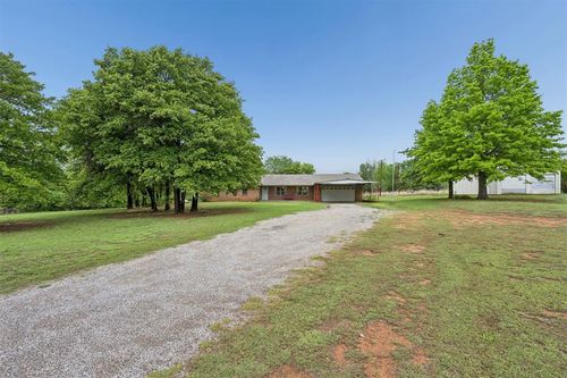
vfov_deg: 73.7
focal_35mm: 16
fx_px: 252
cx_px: 284
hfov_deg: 96.8
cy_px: 189
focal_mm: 16
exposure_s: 1/100
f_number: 8
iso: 200
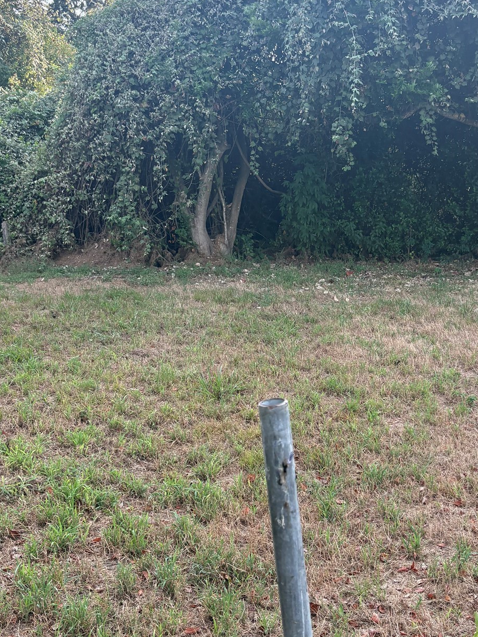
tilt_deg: -6.6
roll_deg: +2.5
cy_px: 295
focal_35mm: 44
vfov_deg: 42.9
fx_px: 810
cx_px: 317
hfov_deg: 32.6
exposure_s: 1/507
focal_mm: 5.96
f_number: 1.6
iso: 64
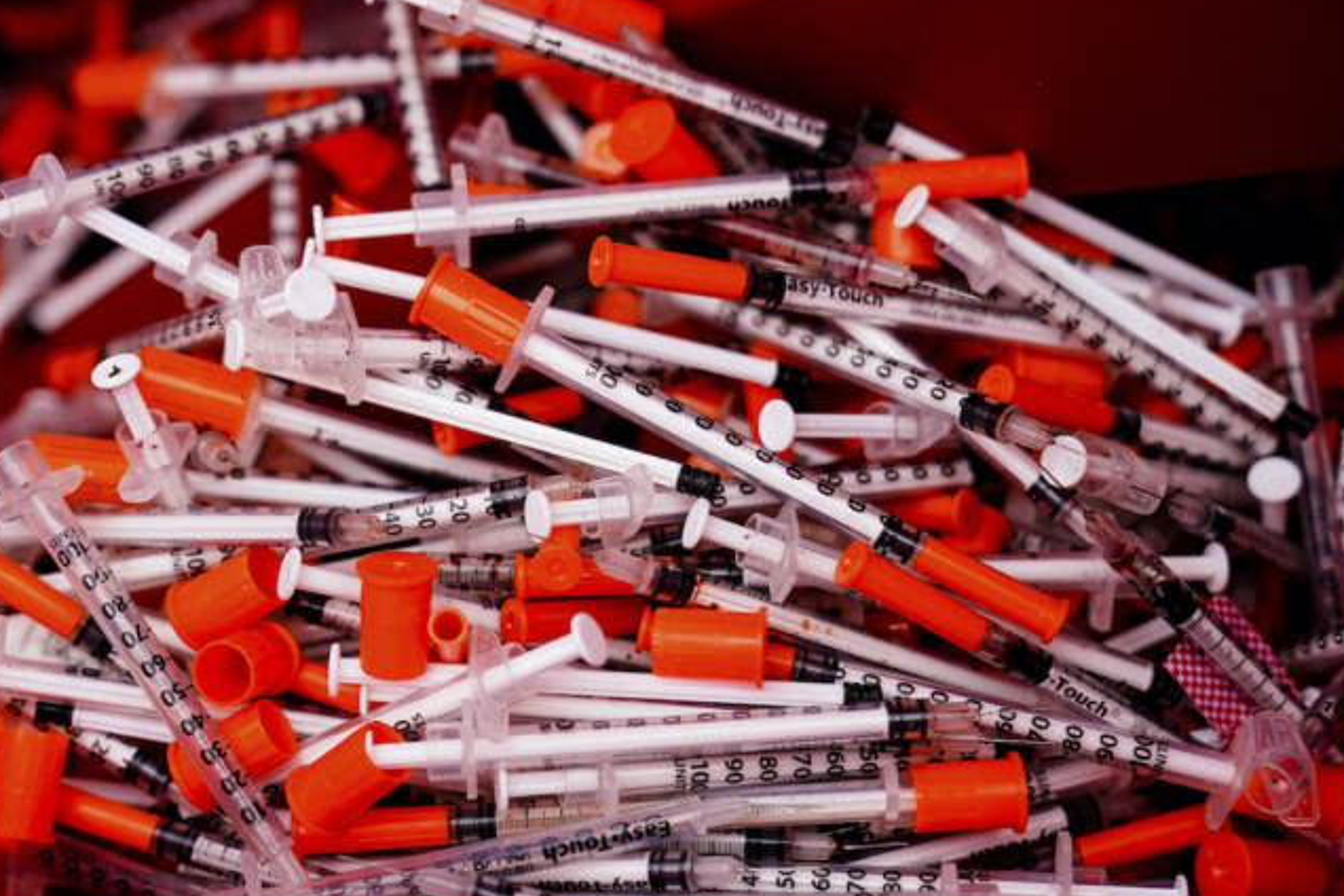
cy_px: 482
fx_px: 2165
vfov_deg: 23.4
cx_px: 562
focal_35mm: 58
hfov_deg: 34.4
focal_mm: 48
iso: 320
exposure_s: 1/1600
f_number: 2.8
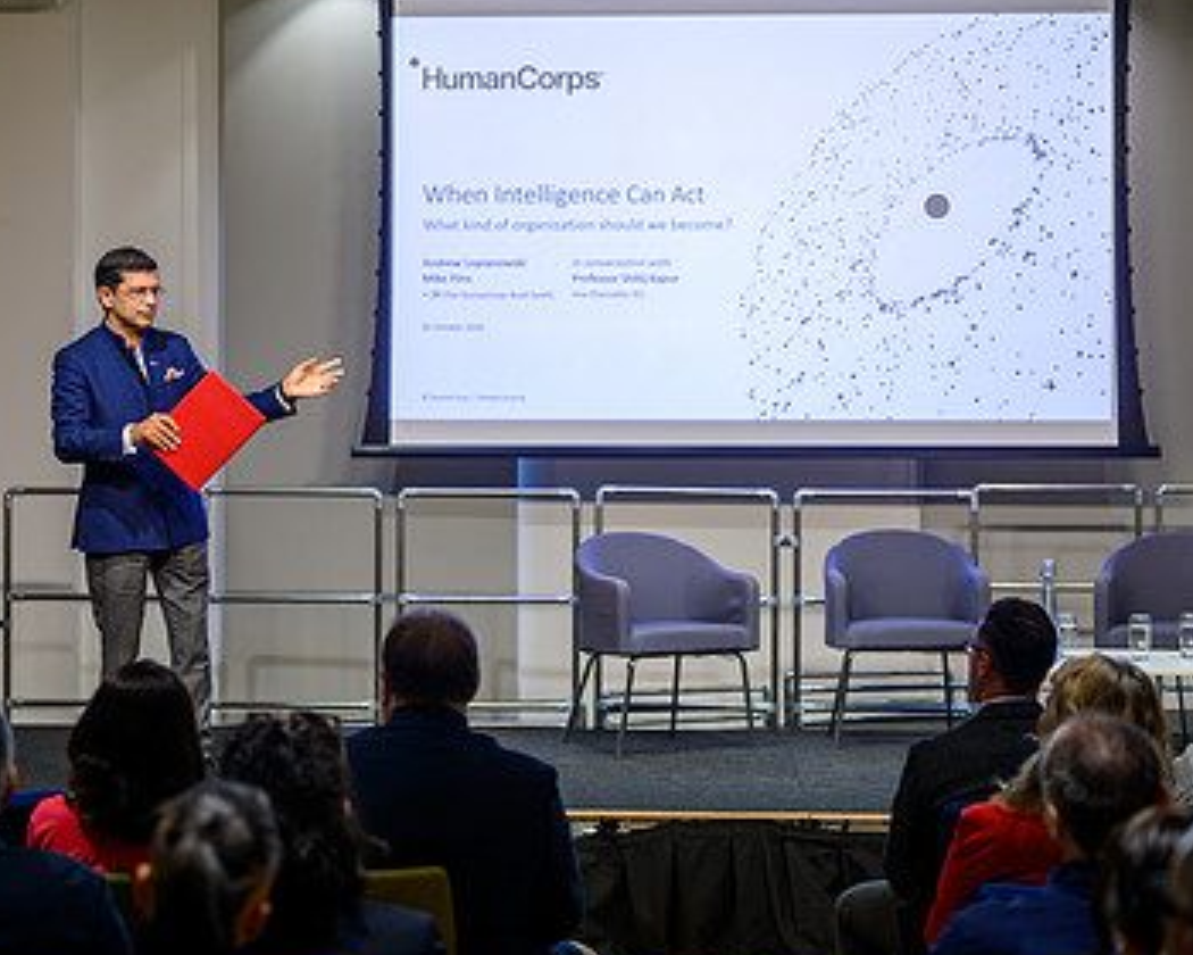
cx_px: 562
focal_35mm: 78
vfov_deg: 19.6
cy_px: 401
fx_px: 2754
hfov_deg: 24.4
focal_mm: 50
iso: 110
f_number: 1.8
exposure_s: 1/200
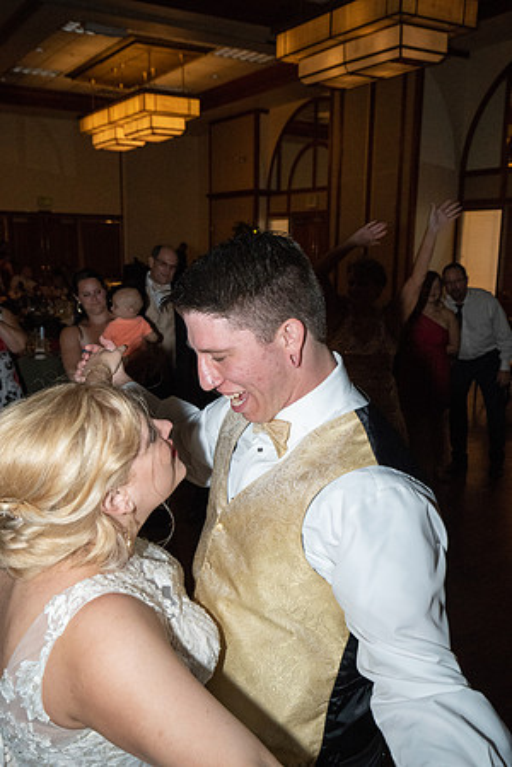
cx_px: 256
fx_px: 747
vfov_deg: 54.4
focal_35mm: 35
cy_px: 384
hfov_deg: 37.9
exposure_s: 1/250
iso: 8000
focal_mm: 35
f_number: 5.6
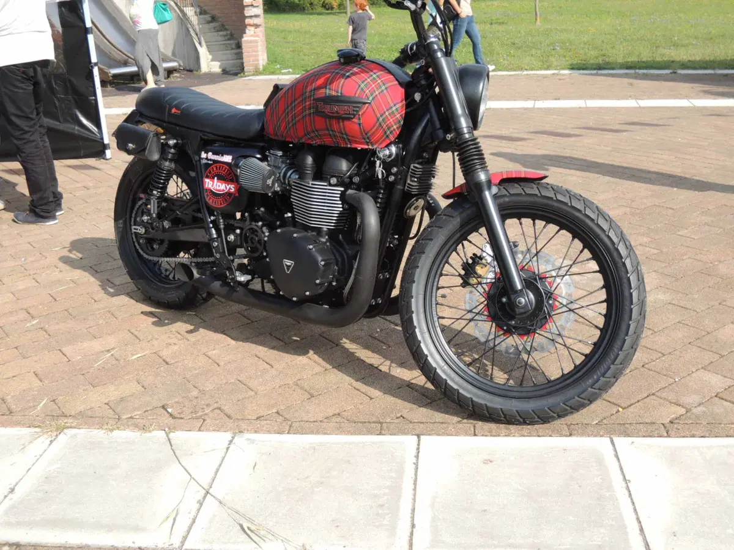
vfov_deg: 36.0
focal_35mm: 40
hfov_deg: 46.8
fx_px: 848
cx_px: 367
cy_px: 275
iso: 100
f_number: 3.3
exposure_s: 1/500
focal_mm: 7.2
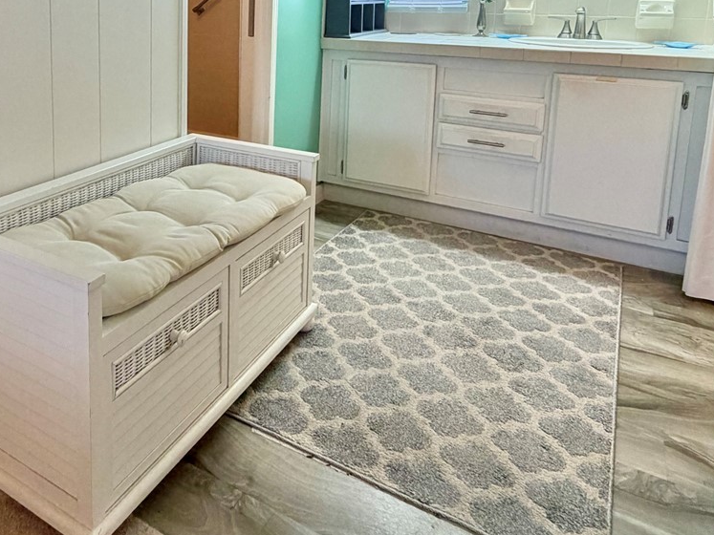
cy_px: 75
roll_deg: +0.0
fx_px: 619
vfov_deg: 43.5
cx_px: 177
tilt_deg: -8.1
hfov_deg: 56.9
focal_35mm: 30
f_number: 2.2
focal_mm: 2.22
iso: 160
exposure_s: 1/60
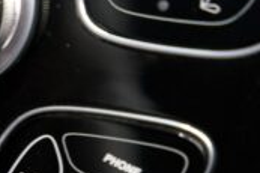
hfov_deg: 6.5
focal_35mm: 311
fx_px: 2244
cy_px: 168
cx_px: -125
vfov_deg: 4.4
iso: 3200
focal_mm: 70
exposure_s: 1/80
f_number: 3.5
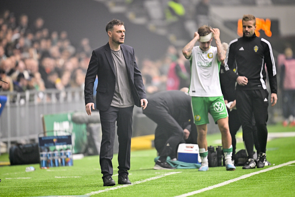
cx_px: 148
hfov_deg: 3.7
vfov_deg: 2.5
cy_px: 98
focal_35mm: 560
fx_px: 4589
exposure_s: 1/1250
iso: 2000
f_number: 4
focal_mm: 560
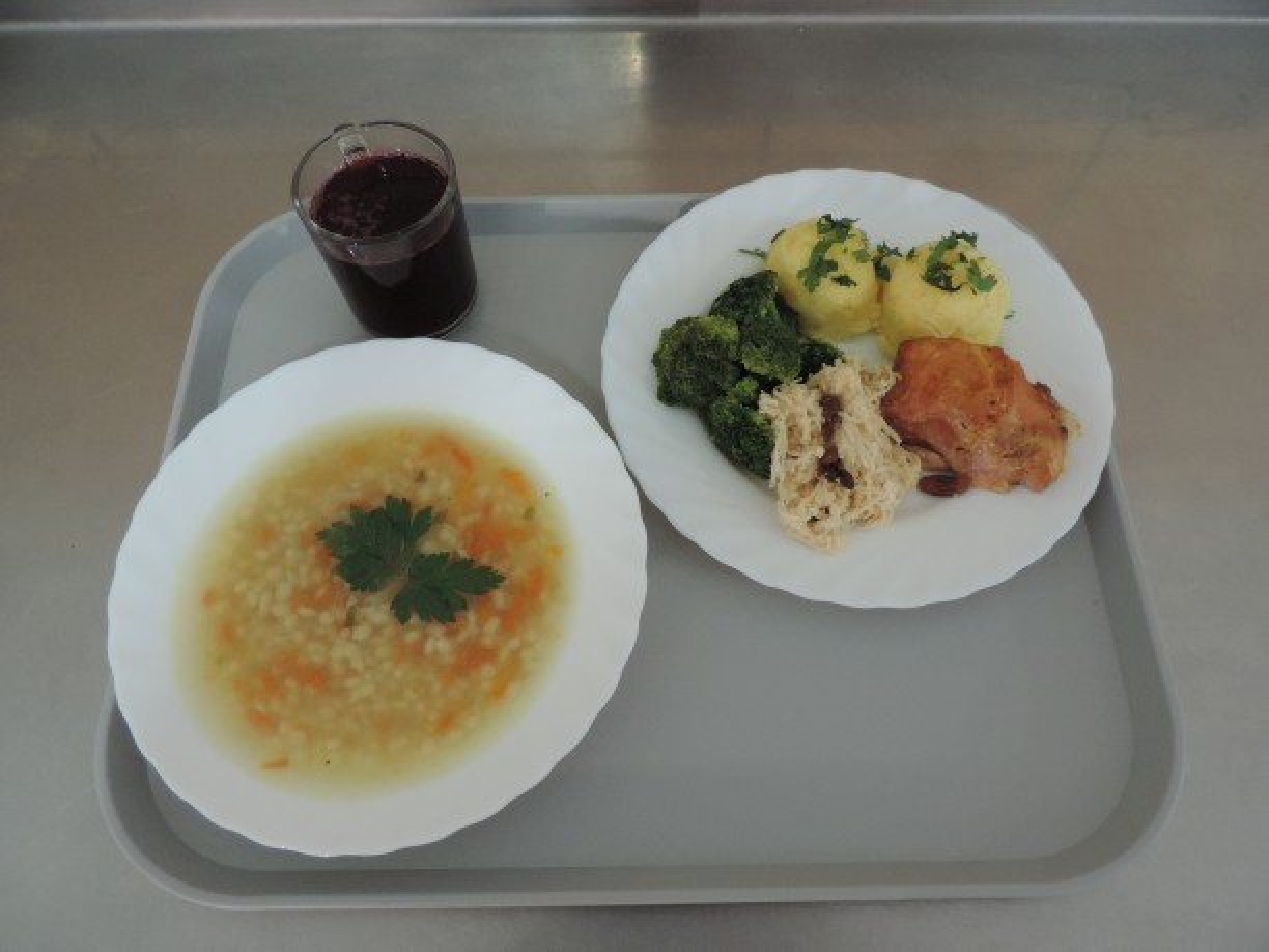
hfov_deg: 71.6
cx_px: 634
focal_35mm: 24
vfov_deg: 56.8
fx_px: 880
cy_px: 476
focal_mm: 4.3
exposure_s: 1/25
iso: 400
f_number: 3
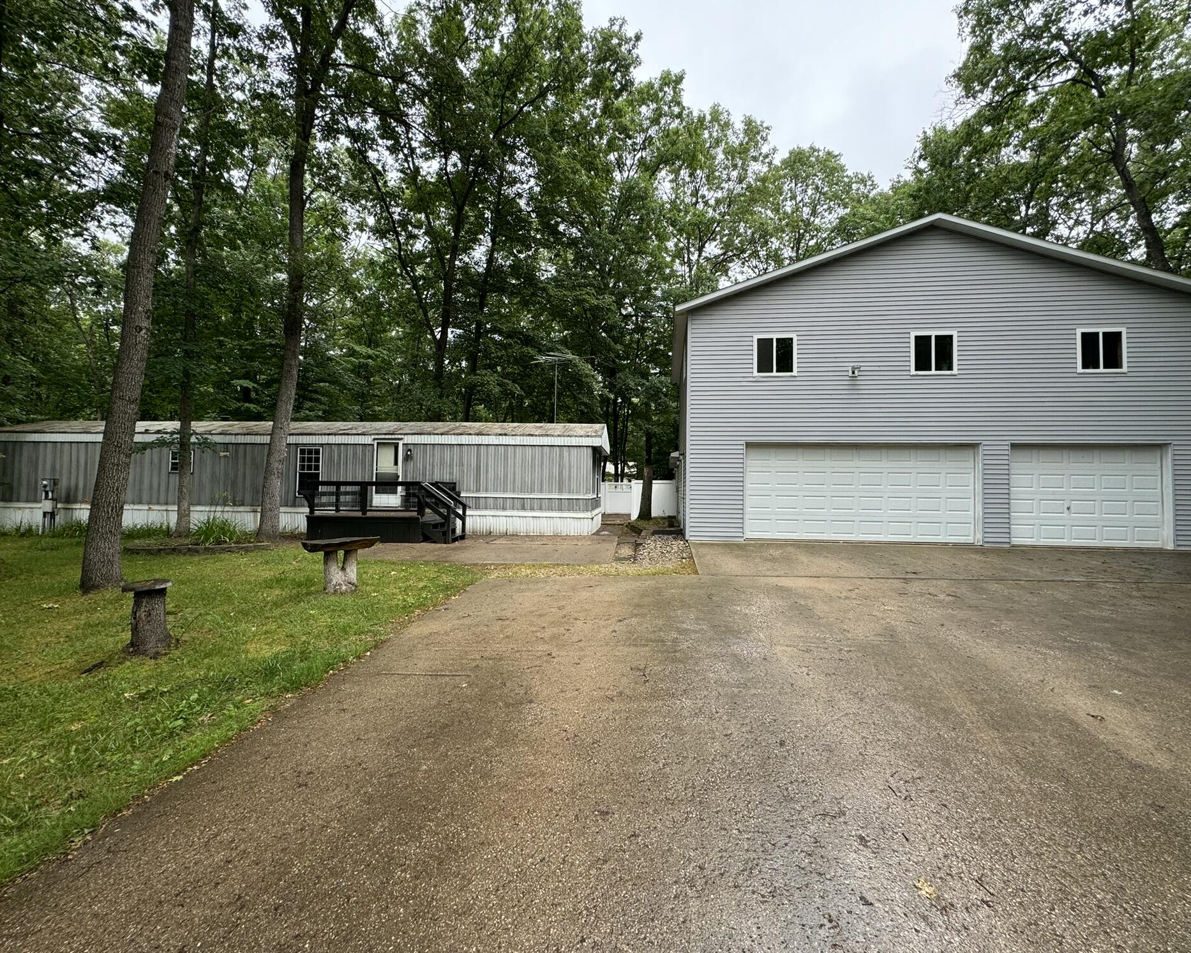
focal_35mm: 15
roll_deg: -2.0
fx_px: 529
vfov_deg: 84.0
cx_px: 608
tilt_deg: +2.5
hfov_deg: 96.8
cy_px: 473
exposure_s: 1/407
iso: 40
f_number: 2.2
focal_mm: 2.22
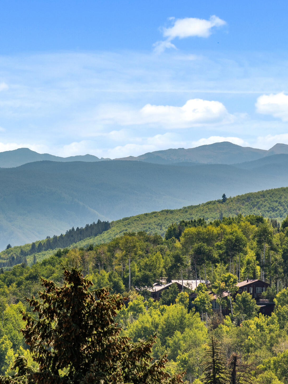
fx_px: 2308
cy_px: 172
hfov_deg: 7.1
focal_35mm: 208
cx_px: -41
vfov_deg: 9.5
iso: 160
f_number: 7.1
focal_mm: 105
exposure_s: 1/800
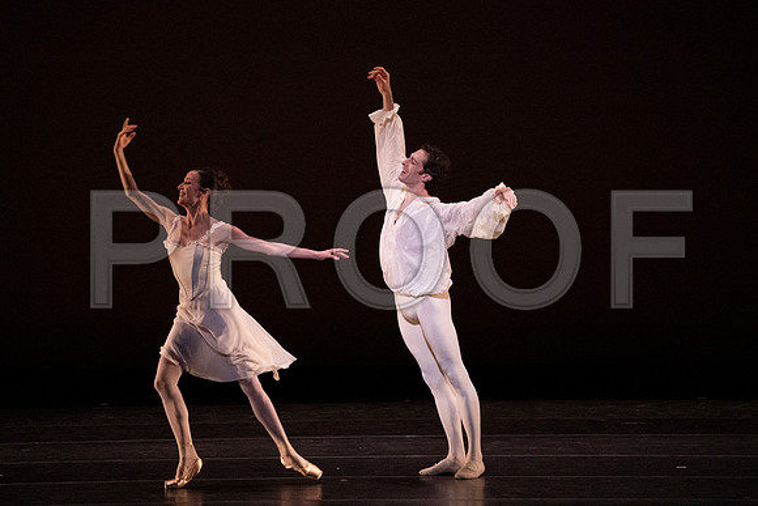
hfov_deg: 6.0
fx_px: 7202
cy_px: 253
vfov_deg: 4.0
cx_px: 379
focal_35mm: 342
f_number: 7.1
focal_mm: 342
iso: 20000
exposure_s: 1/400
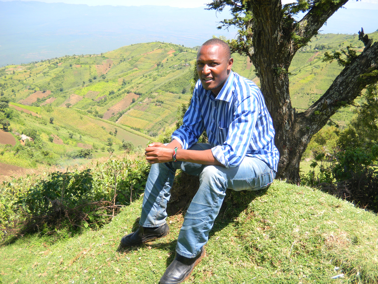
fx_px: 360
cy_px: 142
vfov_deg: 42.9
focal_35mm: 33
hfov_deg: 55.4
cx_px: 189
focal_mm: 6
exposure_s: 1/220
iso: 80
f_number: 3.9
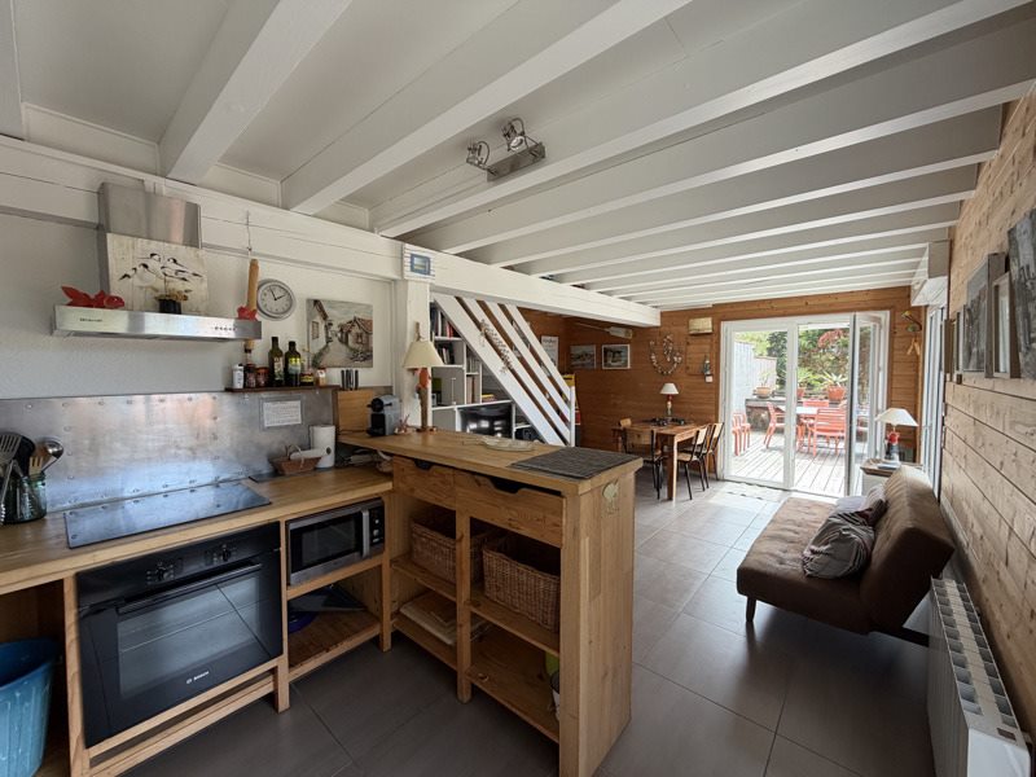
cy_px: 388
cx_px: 518
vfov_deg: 85.7
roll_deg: +0.3
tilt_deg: -2.9
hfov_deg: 102.1
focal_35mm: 14
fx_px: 419
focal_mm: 2.22
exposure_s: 1/121
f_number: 2.2
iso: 80
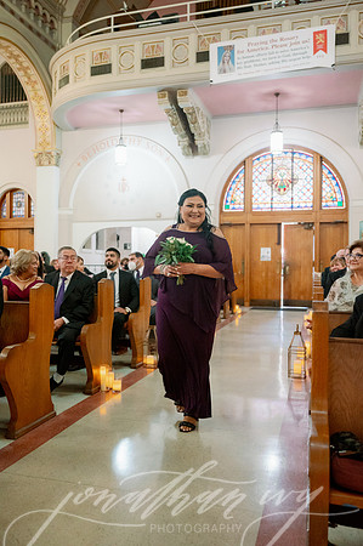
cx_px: 182
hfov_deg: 41.0
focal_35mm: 32
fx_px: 485
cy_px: 273
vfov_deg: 58.8
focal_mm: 32
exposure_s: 1/200
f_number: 2.8
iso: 4000
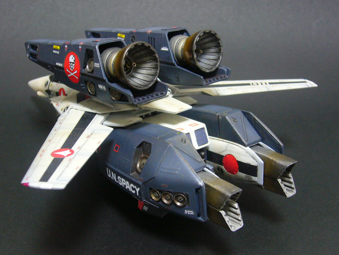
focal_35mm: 50
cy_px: 128
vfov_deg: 29.1
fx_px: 490
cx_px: 170
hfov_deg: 38.2
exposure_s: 1/4
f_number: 3.3
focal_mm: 8.3
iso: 200
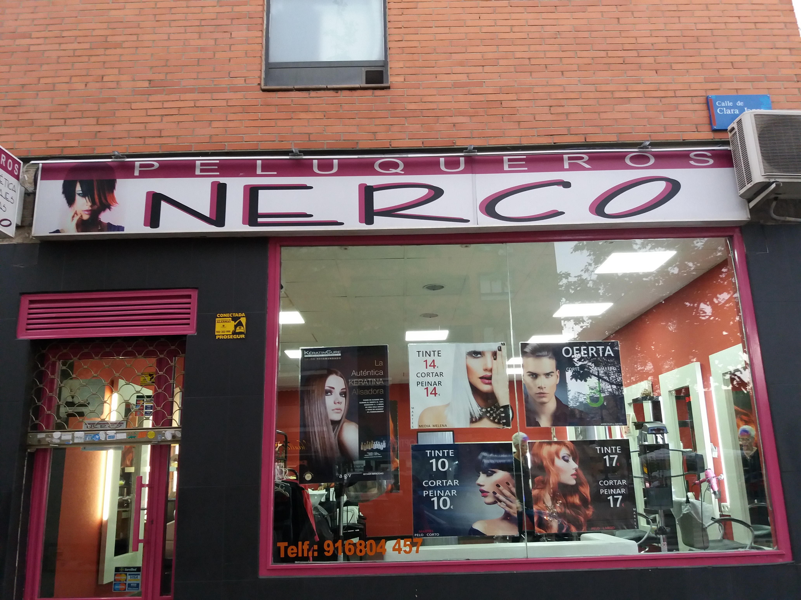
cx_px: 400
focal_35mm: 28
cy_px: 300
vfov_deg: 49.7
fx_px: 648
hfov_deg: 63.4
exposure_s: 1/33
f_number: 1.9
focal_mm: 3.7
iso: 160
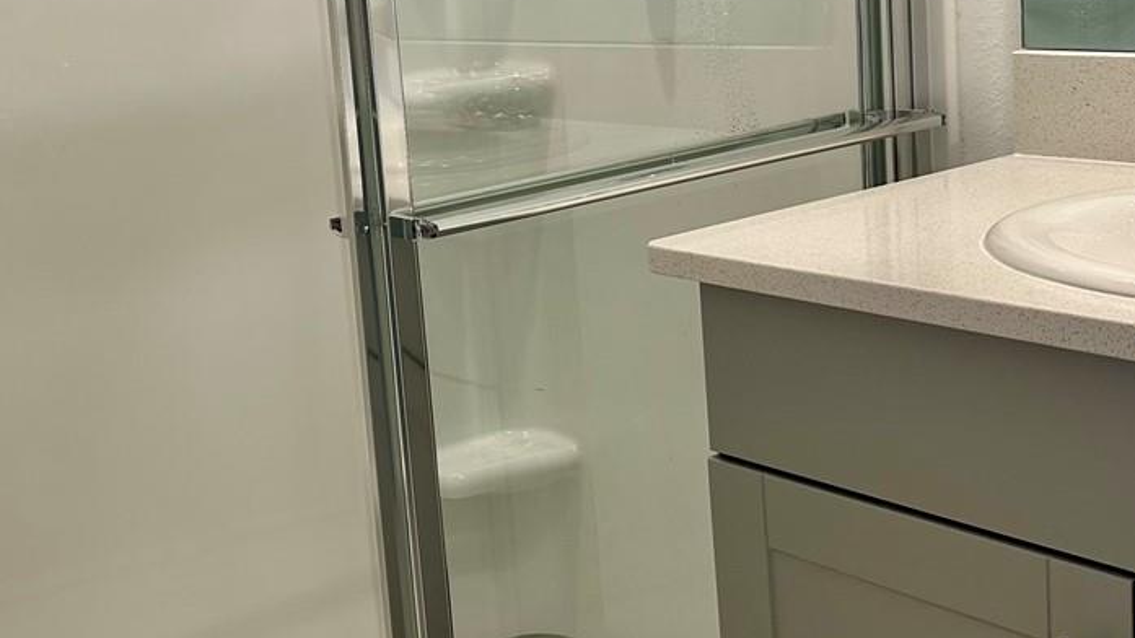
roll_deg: +5.4
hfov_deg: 34.2
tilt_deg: -9.6
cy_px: 223
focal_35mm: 60
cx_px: 300
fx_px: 1806
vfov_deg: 20.0
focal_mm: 6.86
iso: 100
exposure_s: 1/120
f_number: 1.78
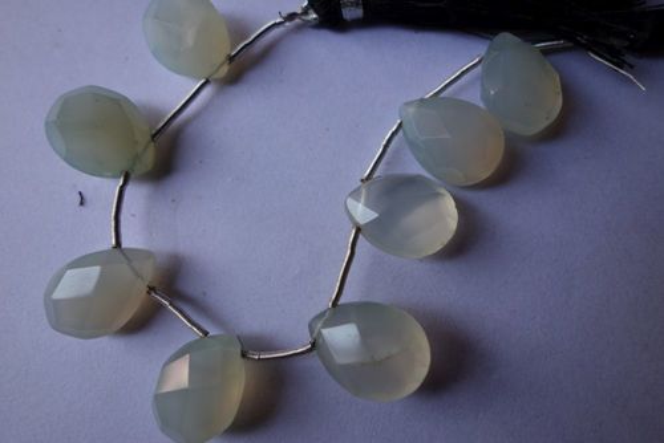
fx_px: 517
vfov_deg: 46.5
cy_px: 222
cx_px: 332
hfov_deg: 65.4
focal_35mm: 28
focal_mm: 10.4
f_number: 2.8
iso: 125
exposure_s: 1/80
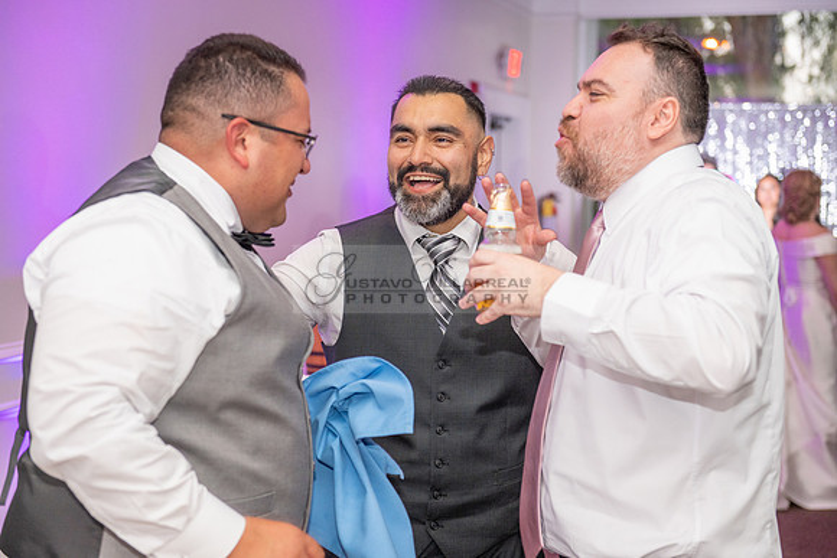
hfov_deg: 33.4
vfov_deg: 22.6
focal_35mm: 60
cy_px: 279
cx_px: 418
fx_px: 1395
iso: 800
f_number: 3.5
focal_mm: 60
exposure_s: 1/100
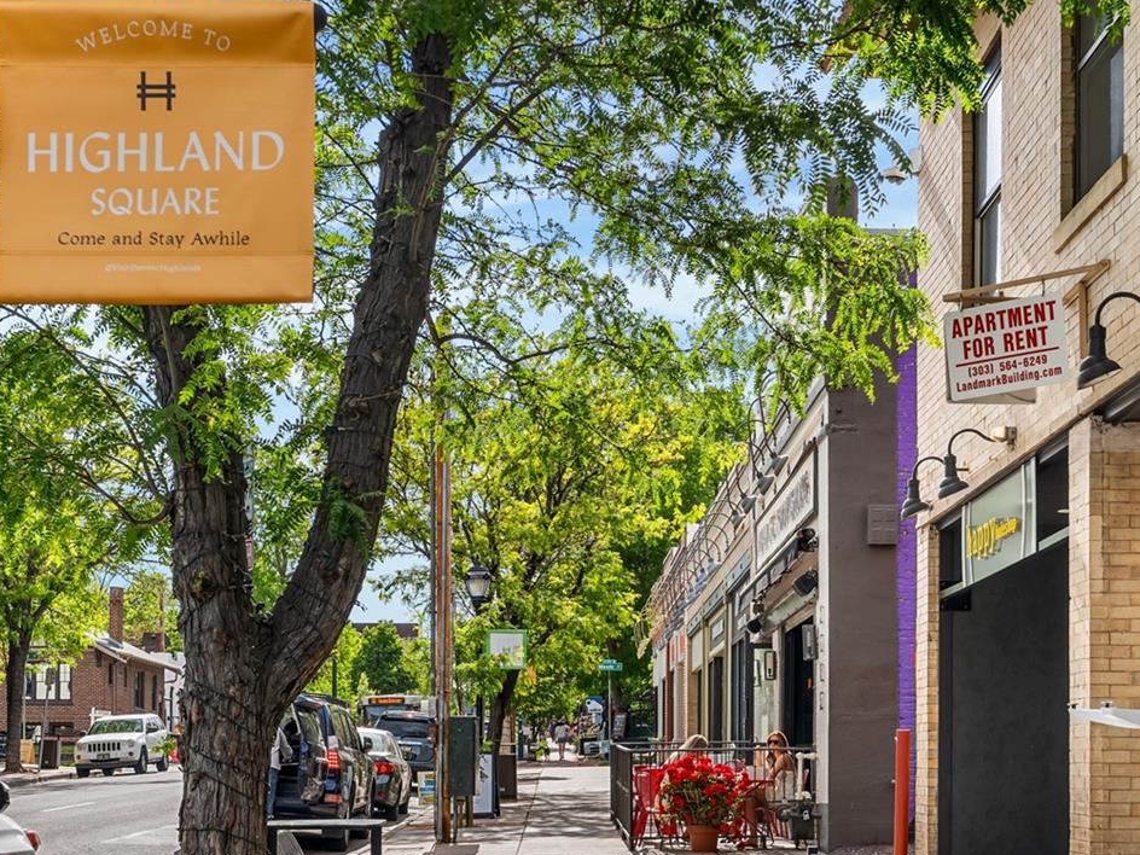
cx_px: 629
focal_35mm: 57
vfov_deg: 25.6
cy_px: 479
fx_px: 1877
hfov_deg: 33.8
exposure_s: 1/20
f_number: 8
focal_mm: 35
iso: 160
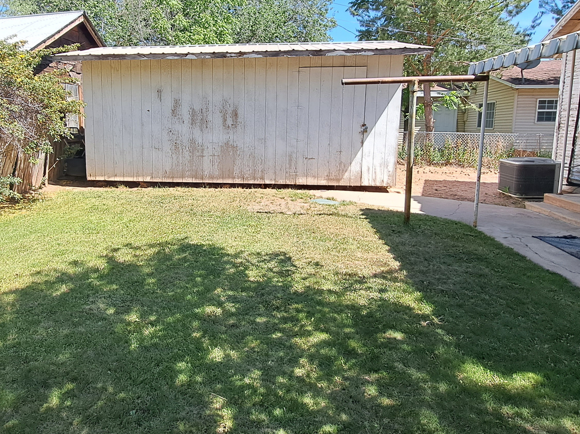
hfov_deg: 73.0
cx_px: 226
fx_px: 385
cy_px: 187
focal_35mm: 23
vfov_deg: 58.6
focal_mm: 1.74
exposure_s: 1/585
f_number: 2.2
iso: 50
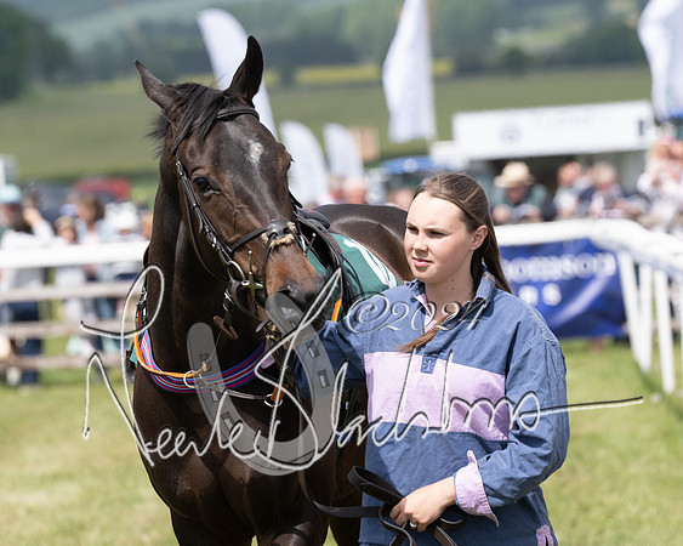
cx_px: 317
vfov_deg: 6.8
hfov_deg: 8.4
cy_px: 235
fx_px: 4627
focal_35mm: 229
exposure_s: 1/2500
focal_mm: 175
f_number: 5
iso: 400
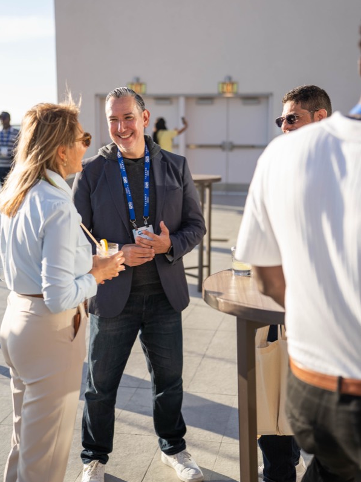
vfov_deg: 38.1
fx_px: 696
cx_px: 180
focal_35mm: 50
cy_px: 211
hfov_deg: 29.1
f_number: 2.2
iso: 100
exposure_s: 1/1000
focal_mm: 46
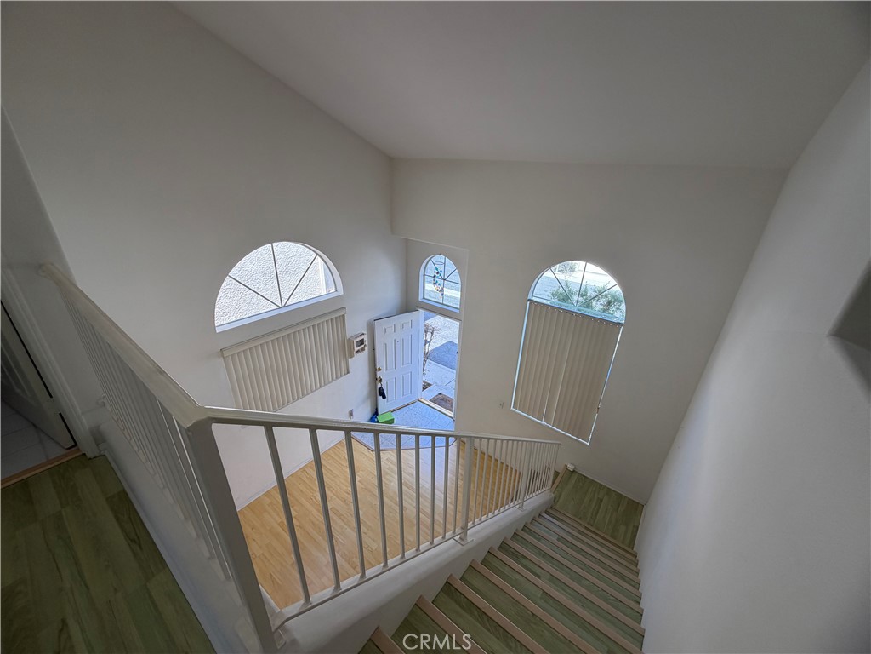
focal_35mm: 14
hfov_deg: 102.1
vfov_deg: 85.7
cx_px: 436
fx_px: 352
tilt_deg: -24.0
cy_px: 327
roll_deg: -2.2
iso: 64
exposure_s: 1/120
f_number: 2.2
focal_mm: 2.22
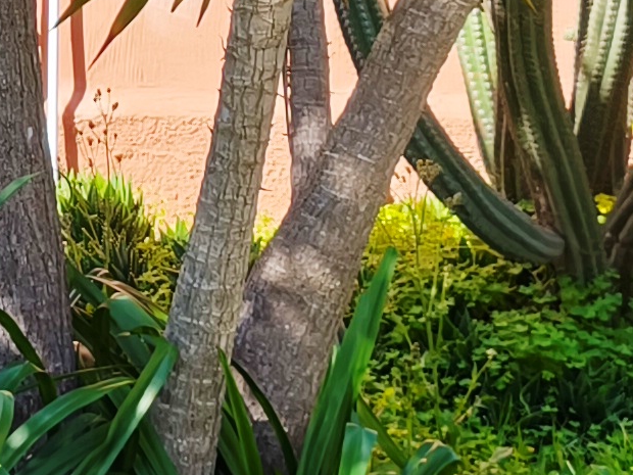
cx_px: -619
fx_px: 2780
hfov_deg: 11.7
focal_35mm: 152
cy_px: 9
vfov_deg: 9.7
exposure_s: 1/217
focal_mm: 5.35
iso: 80
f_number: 1.7
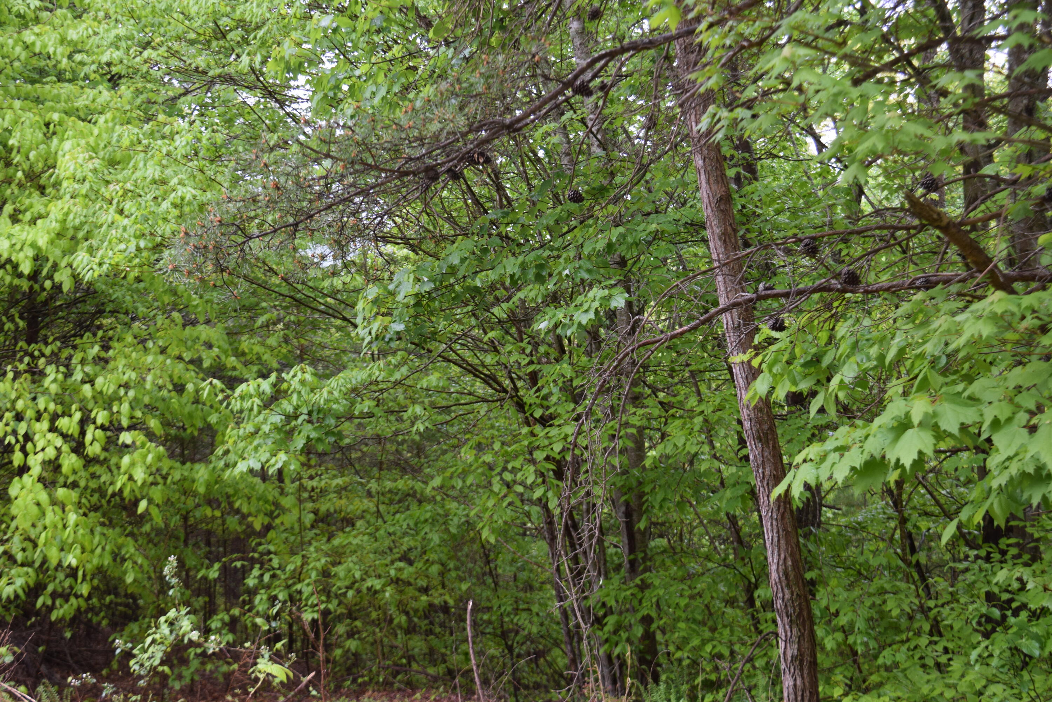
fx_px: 1490
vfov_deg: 26.5
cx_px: 526
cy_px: 351
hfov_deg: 38.9
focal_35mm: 51
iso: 400
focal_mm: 34
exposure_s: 1/125
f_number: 5.6
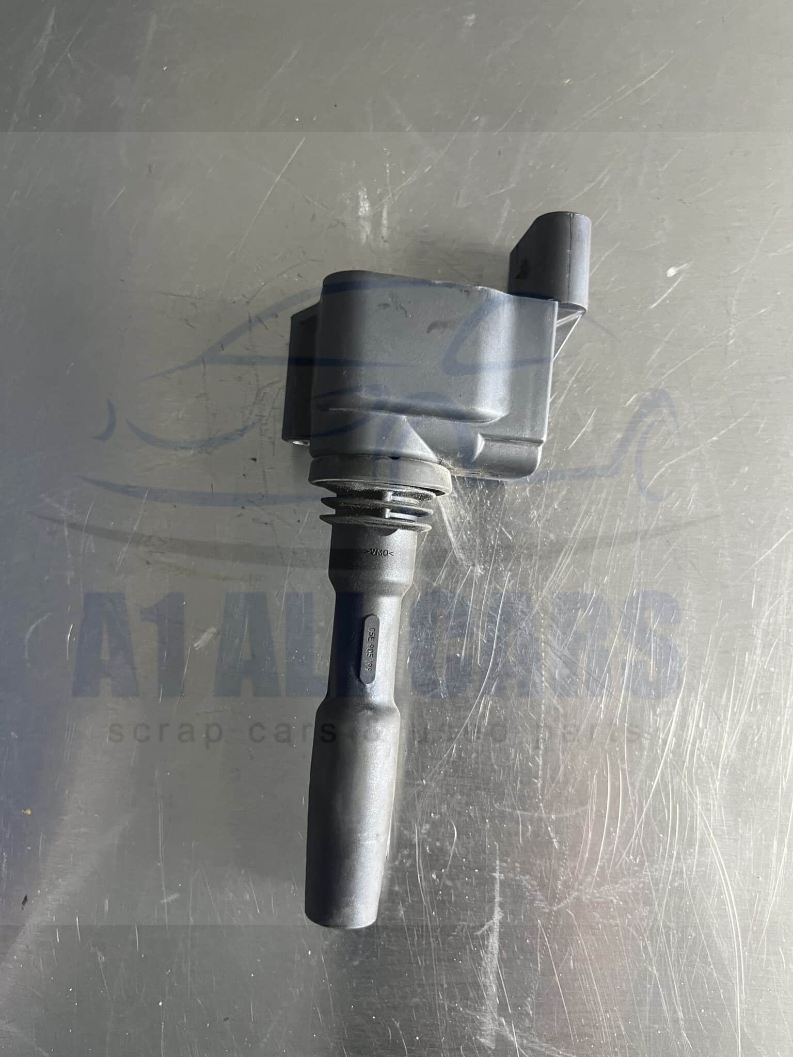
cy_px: 528
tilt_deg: -80.3
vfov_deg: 67.3
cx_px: 396
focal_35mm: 26
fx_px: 794
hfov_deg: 53.1
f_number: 1.6
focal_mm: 5.1
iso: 250
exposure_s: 1/60
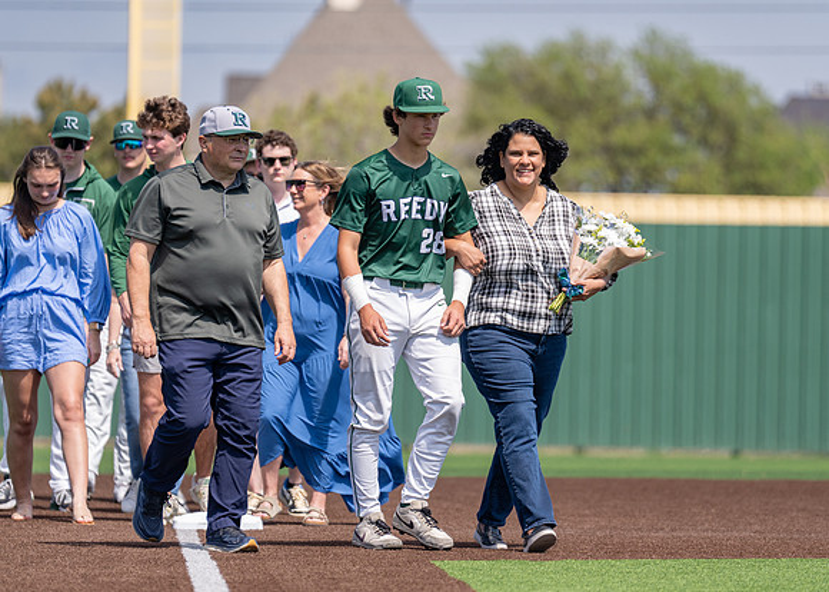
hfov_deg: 7.4
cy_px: 283
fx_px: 6380
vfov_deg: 5.3
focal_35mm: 271
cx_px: 428
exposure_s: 1/1600
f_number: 2.8
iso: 100
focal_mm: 200
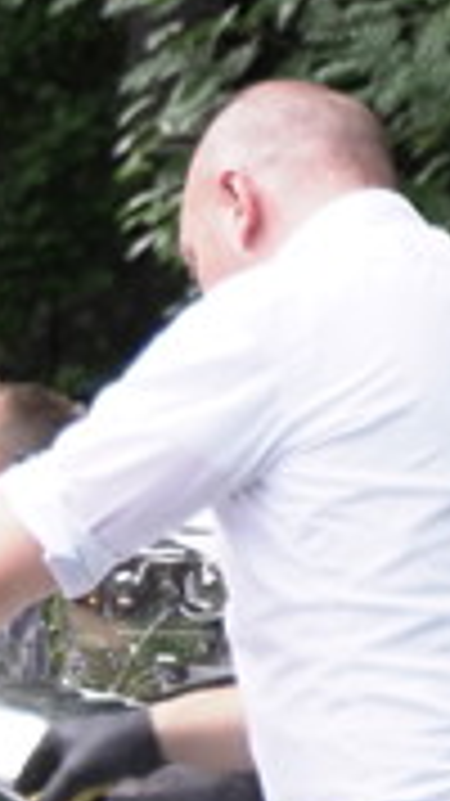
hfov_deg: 2.9
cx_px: -896
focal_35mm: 410
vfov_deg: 5.3
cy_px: 461
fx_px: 8706
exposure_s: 1/80
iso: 500
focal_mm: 68
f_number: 2.8
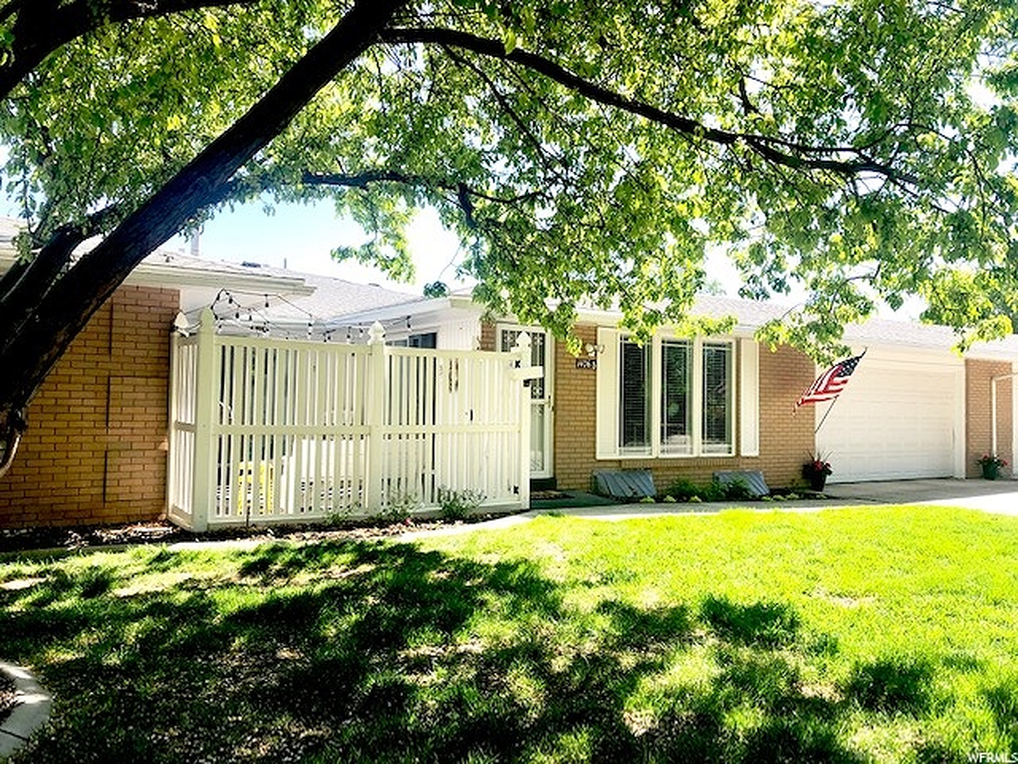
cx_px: 509
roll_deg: -0.9
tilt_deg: +0.7
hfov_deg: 63.4
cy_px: 382
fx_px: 823
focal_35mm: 28
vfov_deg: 49.7
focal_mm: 3.99
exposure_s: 1/774
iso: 20
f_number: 1.8
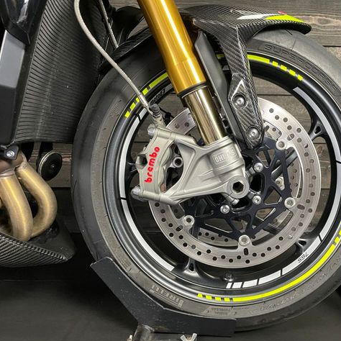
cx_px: 218
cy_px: 172
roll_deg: +0.3
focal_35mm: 31
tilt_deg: -6.3
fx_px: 345
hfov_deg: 51.8
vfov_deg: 52.5
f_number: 1.6
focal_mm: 4.2
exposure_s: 1/50
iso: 400
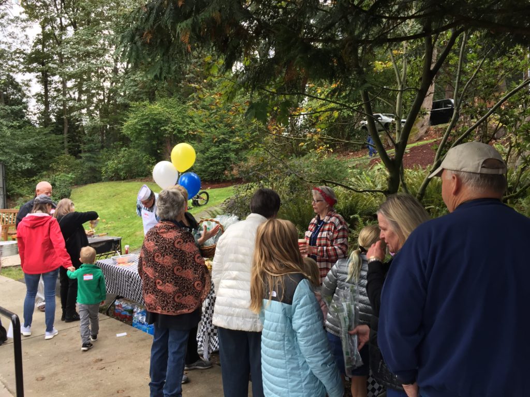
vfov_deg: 48.2
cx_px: 265
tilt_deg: -2.2
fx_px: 444
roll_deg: +0.0
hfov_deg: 61.7
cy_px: 198
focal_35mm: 29
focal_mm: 4.15
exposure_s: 1/120
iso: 40
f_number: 2.2
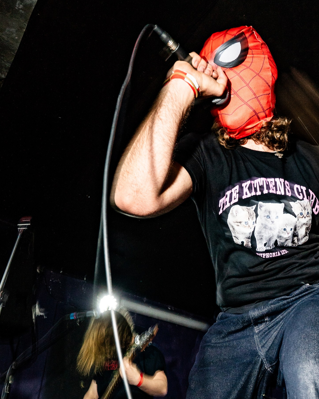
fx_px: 425
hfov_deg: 39.0
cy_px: 314
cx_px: 269
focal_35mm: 36
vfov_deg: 47.8
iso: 500
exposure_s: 1/15
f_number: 5
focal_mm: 17
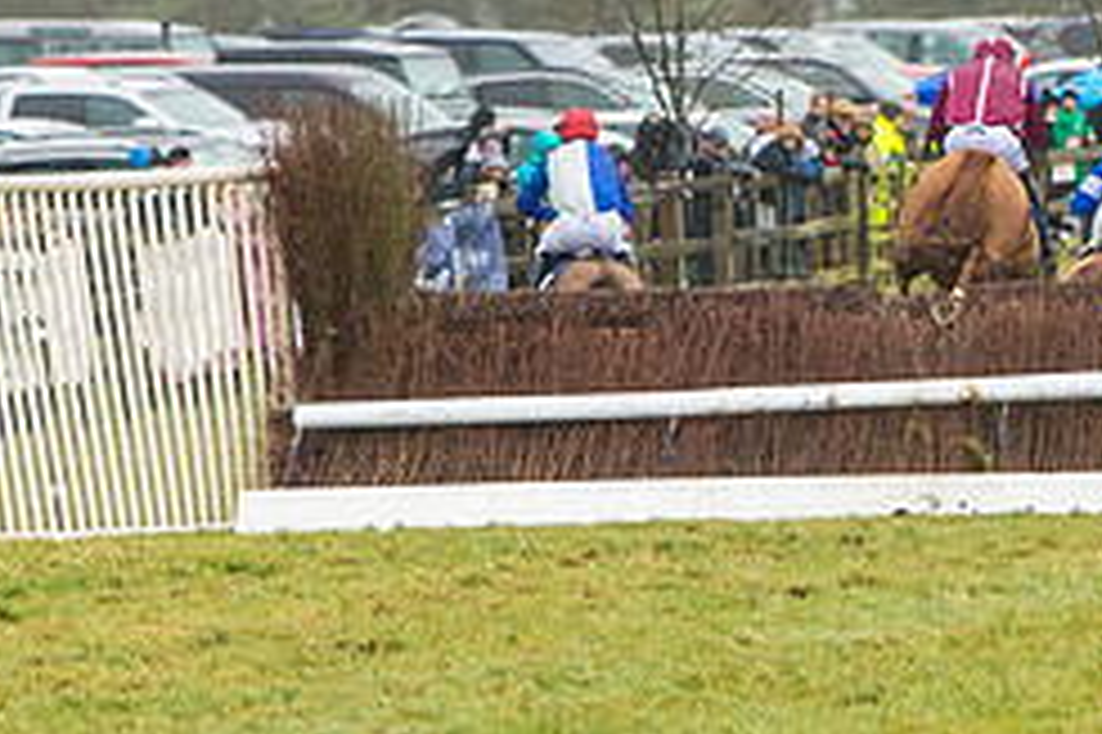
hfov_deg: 2.6
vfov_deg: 1.8
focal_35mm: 783
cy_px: 317
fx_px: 23952
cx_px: 1232
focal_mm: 200
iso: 1000
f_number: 4
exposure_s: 1/1000
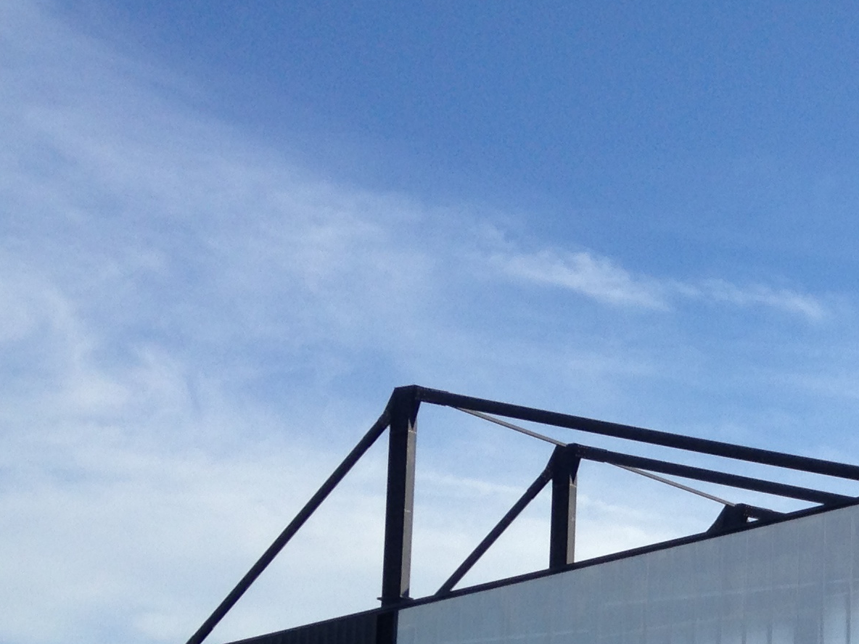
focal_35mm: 91
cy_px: 726
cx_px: 1140
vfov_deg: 15.7
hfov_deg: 19.7
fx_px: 2258
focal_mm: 4.12
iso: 50
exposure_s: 1/1550
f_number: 2.4
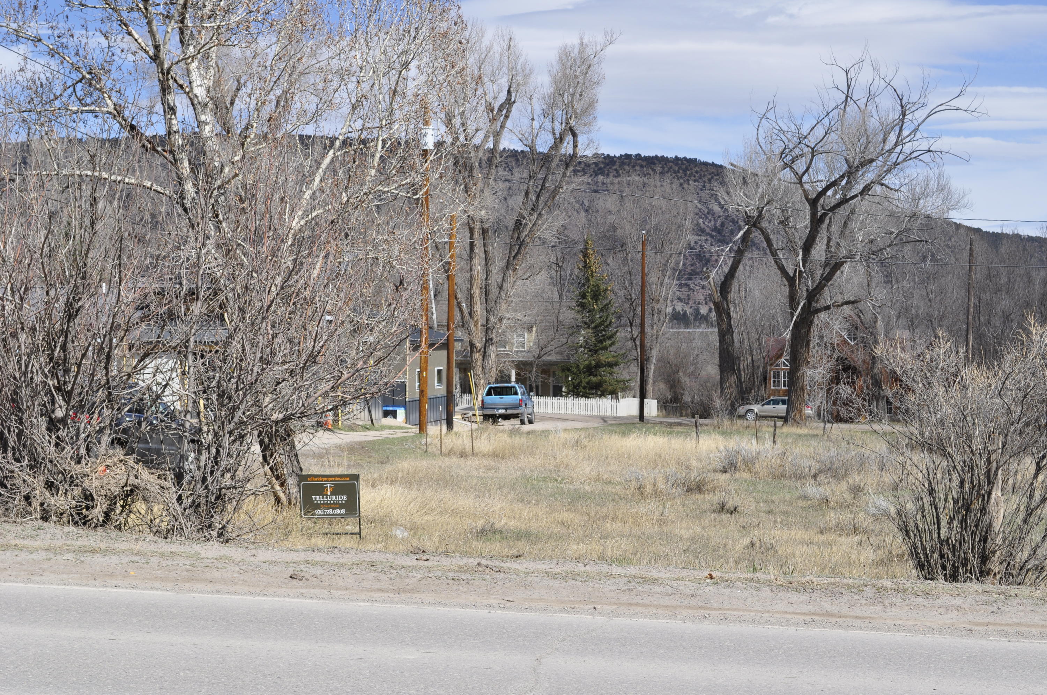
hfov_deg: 29.3
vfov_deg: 19.7
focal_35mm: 69
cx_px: 524
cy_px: 348
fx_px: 2004
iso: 200
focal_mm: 46
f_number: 10
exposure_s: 1/320
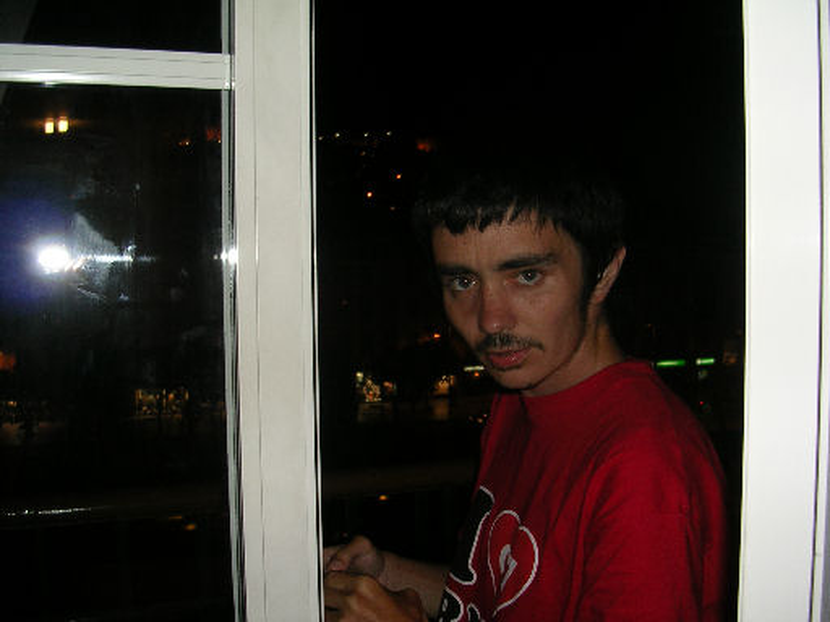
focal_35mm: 38
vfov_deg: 37.7
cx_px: 415
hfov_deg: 49.0
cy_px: 311
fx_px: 911
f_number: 2.8
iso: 50
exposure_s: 1/60.1
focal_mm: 5.8
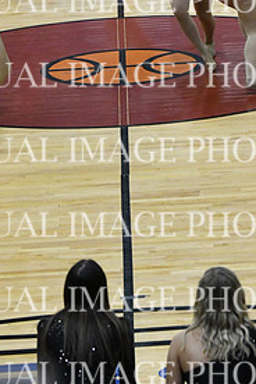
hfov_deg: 6.2
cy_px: 38
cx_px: 177
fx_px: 2357
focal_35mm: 221
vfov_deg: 9.3
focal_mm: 70
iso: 5000
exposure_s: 1/500
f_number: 4
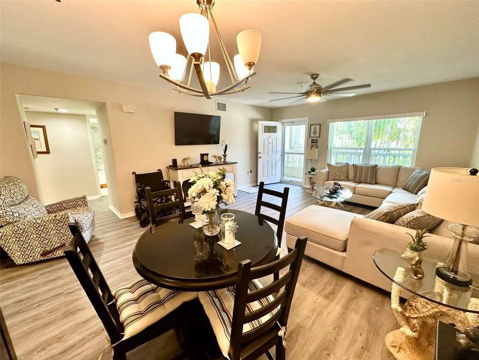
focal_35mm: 14
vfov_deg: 85.7
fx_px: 194
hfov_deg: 102.1
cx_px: 240
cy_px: 180
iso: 200
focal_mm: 2.22
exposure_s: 1/60
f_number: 2.2
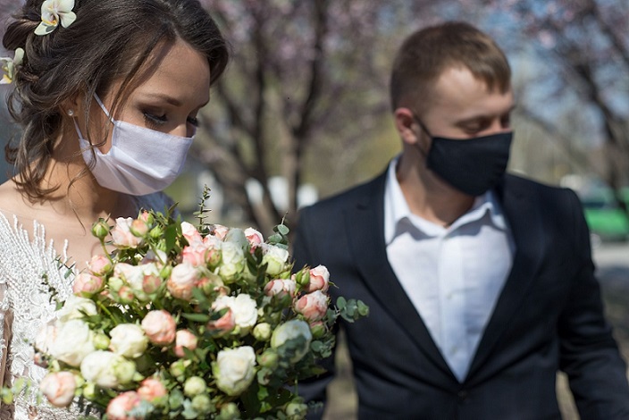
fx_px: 874
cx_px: 314
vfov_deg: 27.0
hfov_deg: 39.6
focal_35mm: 50
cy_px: 210
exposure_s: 1/1600
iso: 100
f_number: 3.5
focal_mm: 50
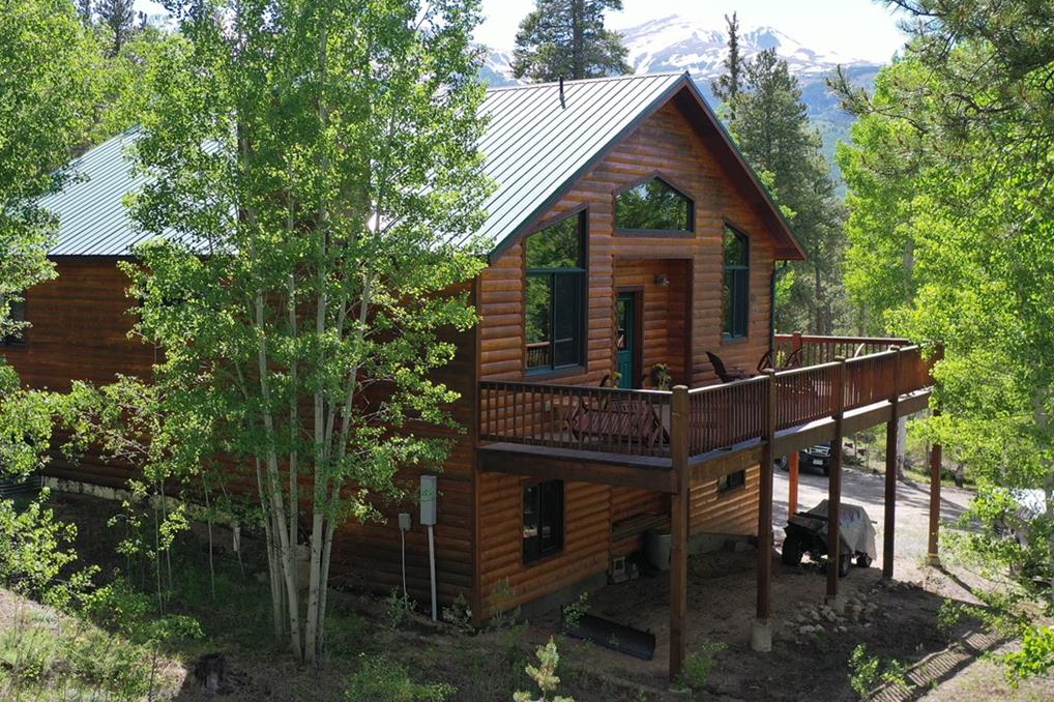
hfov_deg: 44.3
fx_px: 1288
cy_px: 375
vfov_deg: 30.5
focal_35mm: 44
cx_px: 414
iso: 100
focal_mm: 10.26
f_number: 3.2
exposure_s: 1/40
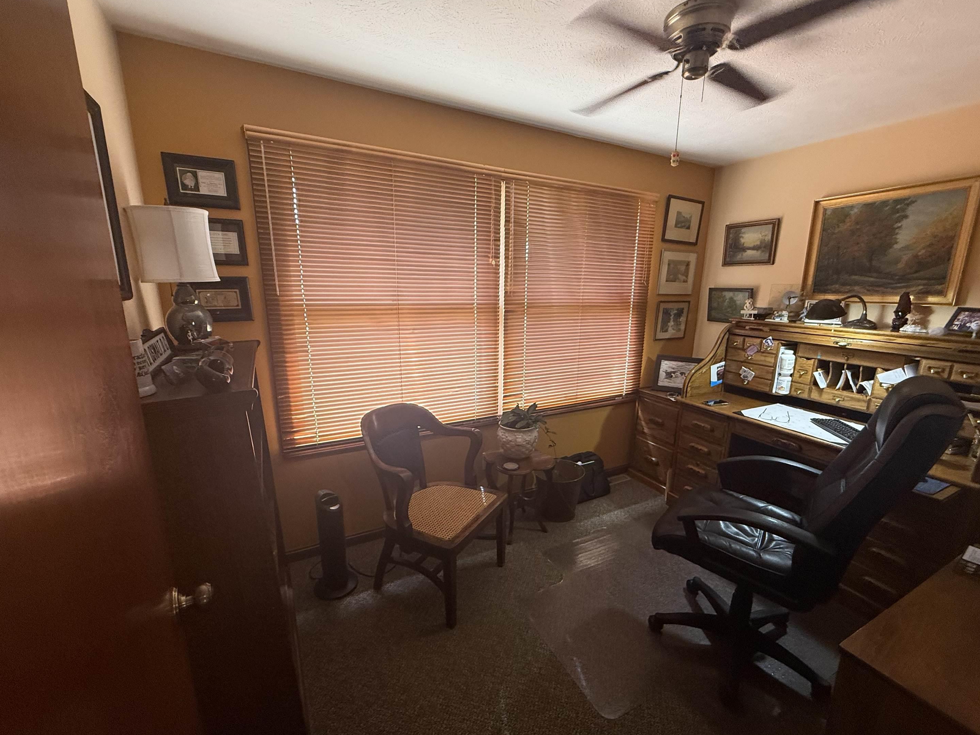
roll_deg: +0.1
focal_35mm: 15
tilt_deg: -12.8
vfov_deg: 81.7
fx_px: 425
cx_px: 508
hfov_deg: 98.1
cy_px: 384
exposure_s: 1/60
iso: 200
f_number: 2.2
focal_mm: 2.22
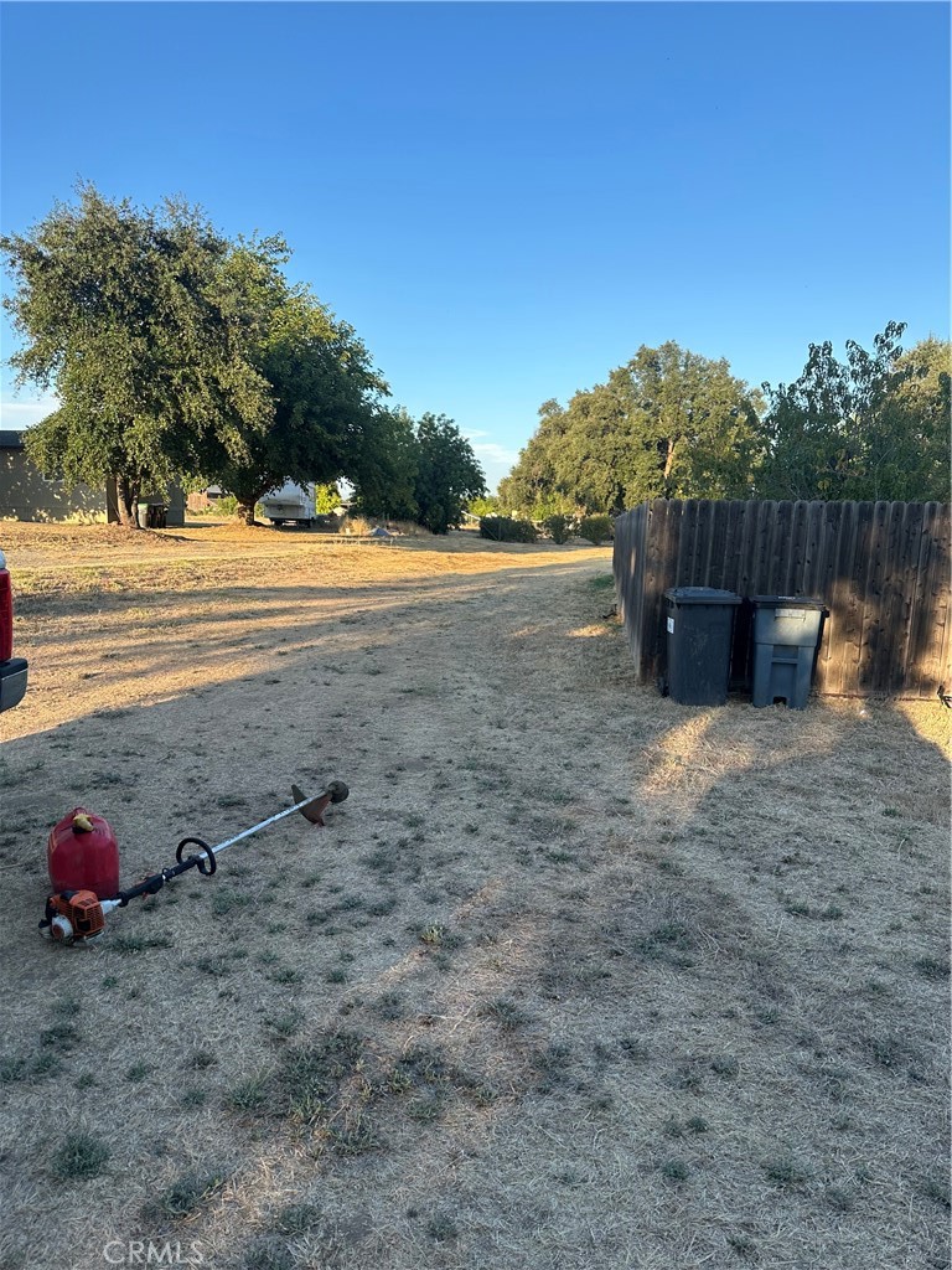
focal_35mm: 24
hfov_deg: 56.8
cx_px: 476
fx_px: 880
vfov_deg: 71.6
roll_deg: -2.1
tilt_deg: -7.8
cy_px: 635
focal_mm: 6.86
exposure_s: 1/1412
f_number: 1.78
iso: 80
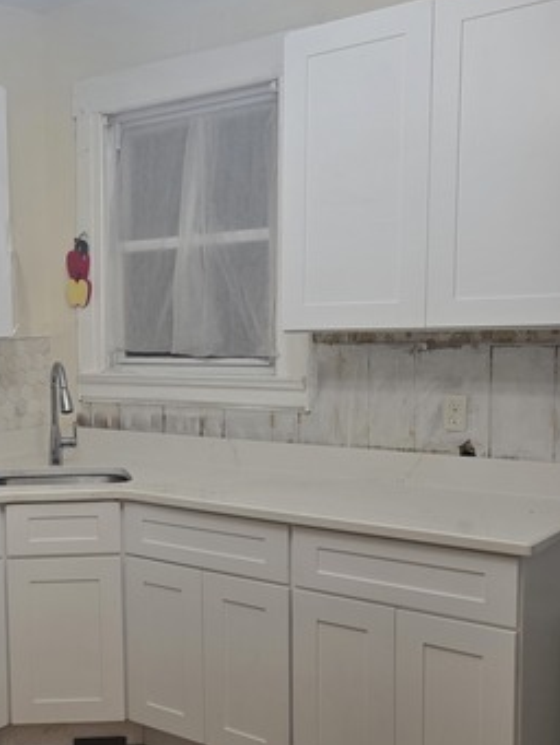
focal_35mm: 45
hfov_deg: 30.6
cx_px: 46
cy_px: 421
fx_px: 970
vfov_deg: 42.0
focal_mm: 6.3
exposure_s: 1/120
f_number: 1.7
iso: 125
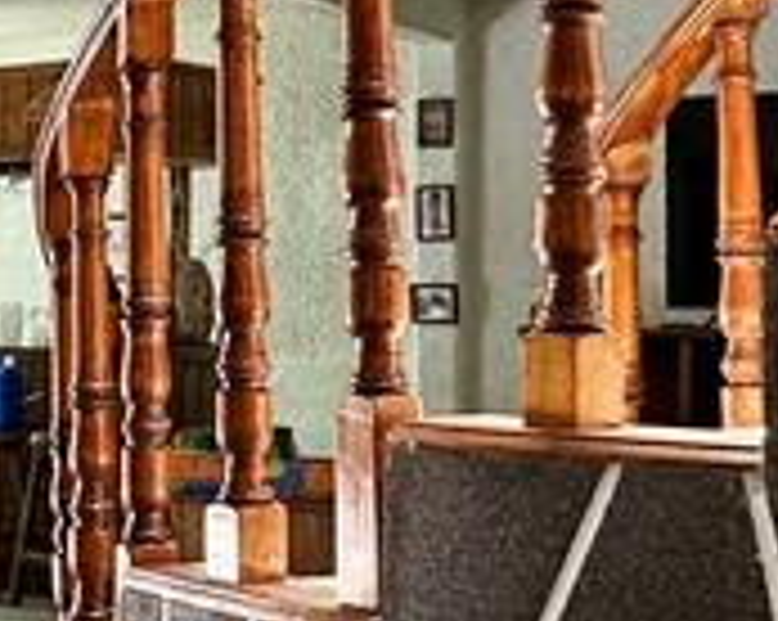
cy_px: 266
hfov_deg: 23.5
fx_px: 1863
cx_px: 279
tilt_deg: +0.9
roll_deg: -0.6
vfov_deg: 18.9
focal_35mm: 81
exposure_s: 1/74
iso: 320
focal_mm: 2.22
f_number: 2.2
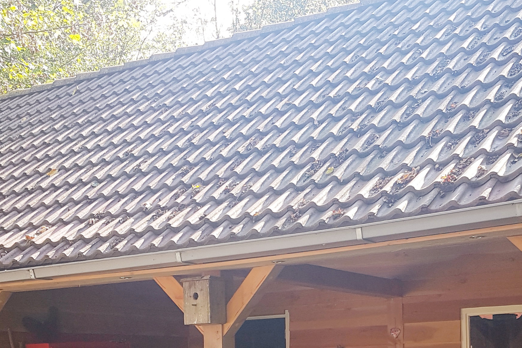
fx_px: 913
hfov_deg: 31.9
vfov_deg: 20.7
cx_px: 259
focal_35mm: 63
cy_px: 370
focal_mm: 4.2
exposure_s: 1/235
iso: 40
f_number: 1.7
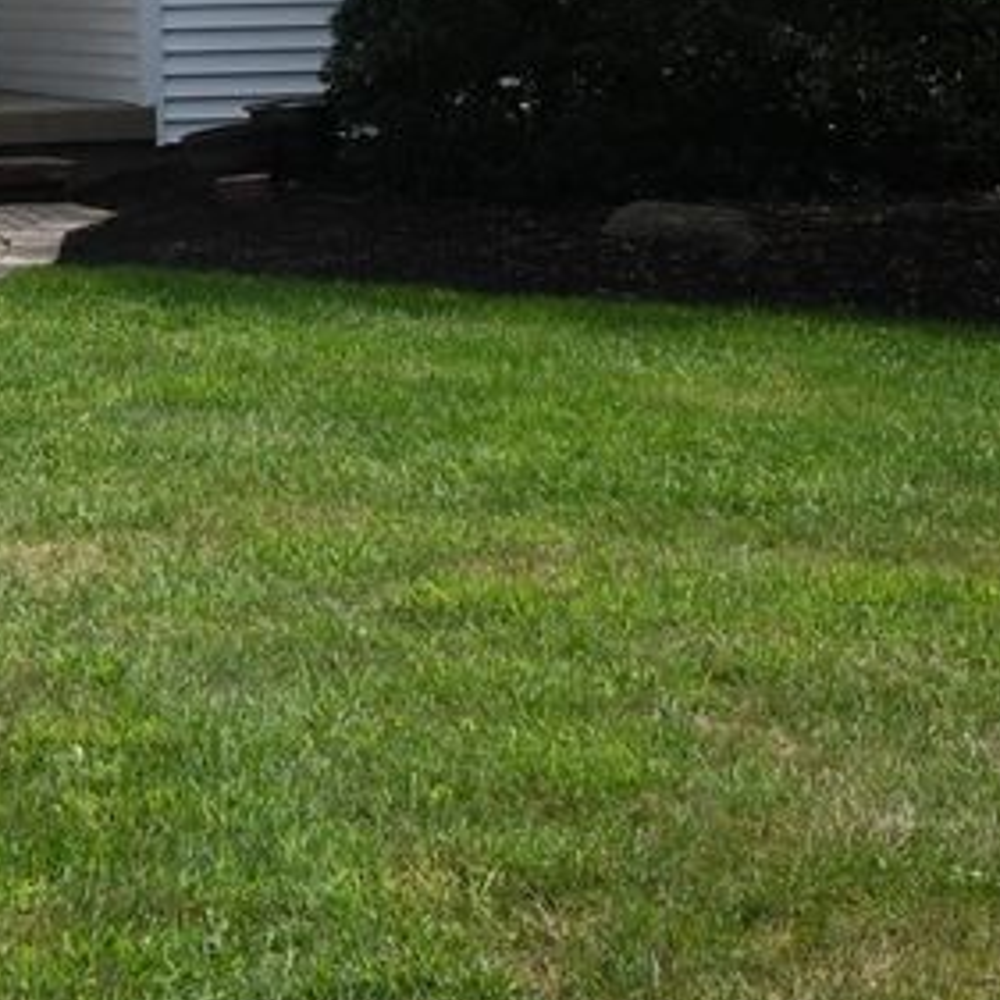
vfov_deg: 12.4
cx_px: -146
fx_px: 4445
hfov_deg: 12.6
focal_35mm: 136
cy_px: -295
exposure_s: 1/3200
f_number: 5.6
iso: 800
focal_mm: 20
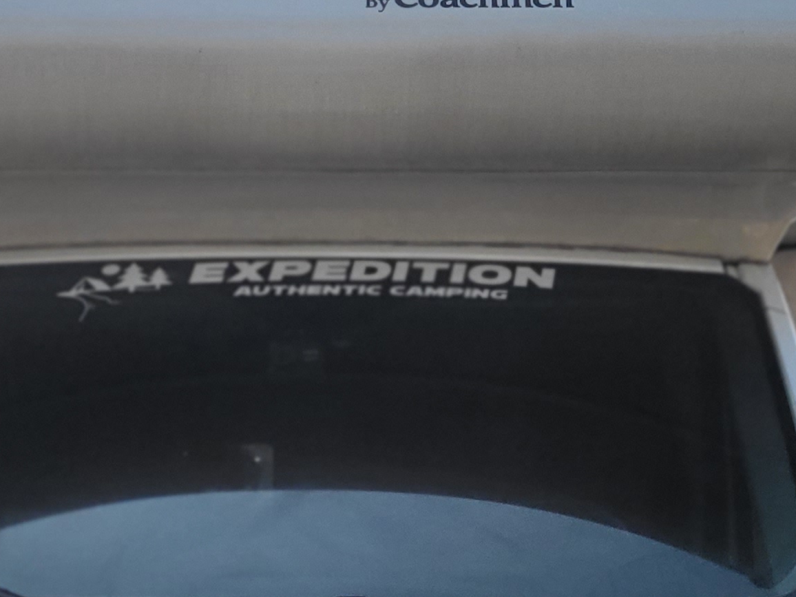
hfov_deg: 21.7
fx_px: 2070
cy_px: 635
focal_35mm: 90
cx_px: 288
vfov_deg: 16.0
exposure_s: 1/2745
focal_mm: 4.25
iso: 50
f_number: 1.8
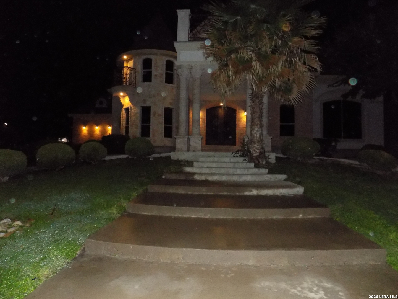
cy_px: 150
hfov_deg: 73.9
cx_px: 199
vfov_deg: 58.9
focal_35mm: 23
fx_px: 264
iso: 800
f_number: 3.1
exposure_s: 1/30
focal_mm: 4
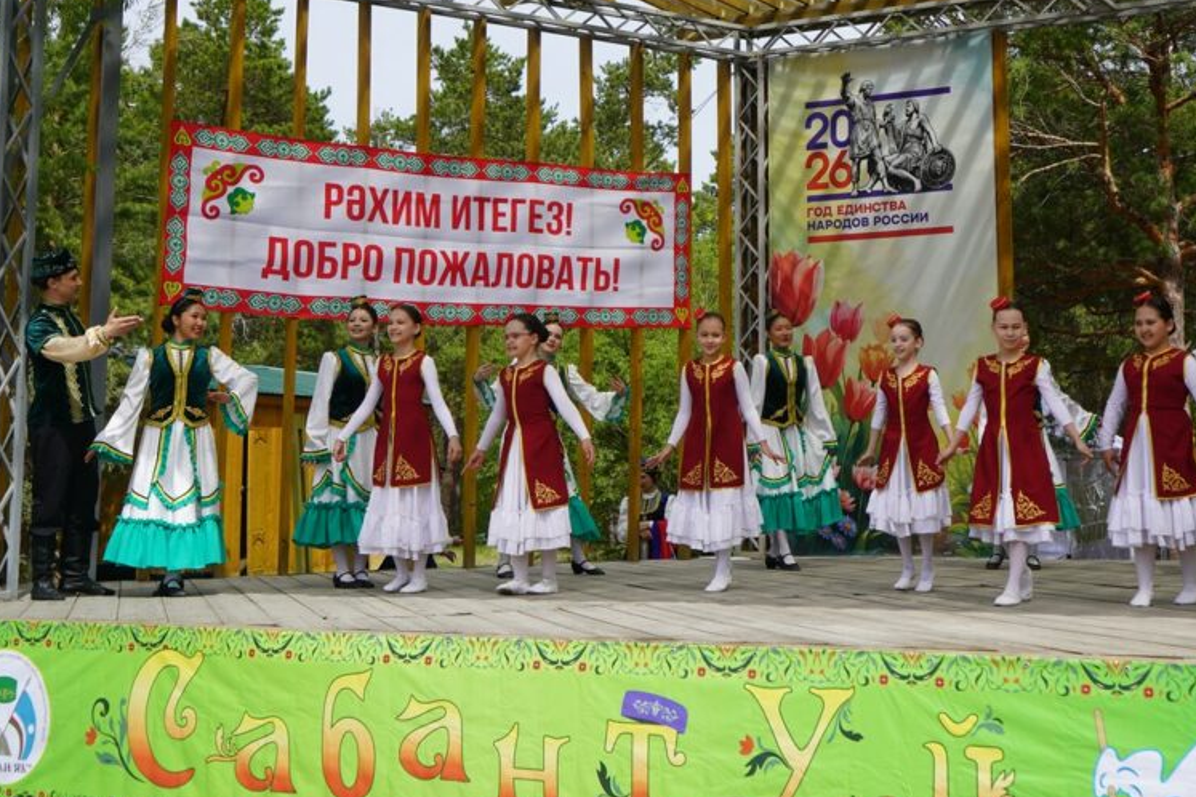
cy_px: 232
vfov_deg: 25.3
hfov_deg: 37.2
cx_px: 786
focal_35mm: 53
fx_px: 1761
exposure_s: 1/640
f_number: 5
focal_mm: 33
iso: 100
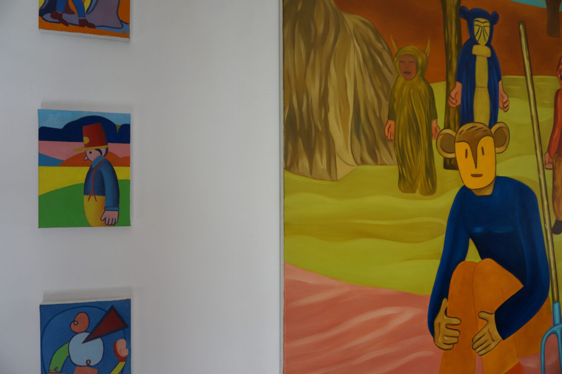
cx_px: 281
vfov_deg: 53.1
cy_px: 187
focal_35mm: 24
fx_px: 374
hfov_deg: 73.8
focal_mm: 16
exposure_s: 1/30
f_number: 3.5
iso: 125
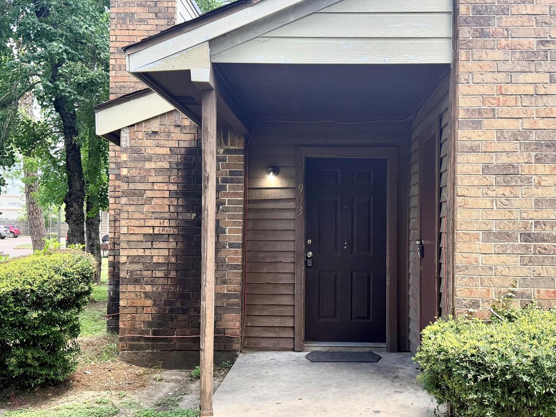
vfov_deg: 39.7
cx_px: 310
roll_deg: -1.0
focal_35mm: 36
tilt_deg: +0.9
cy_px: 211
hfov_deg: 51.2
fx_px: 578
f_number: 1.78
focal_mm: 6.76
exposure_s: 1/695
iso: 100
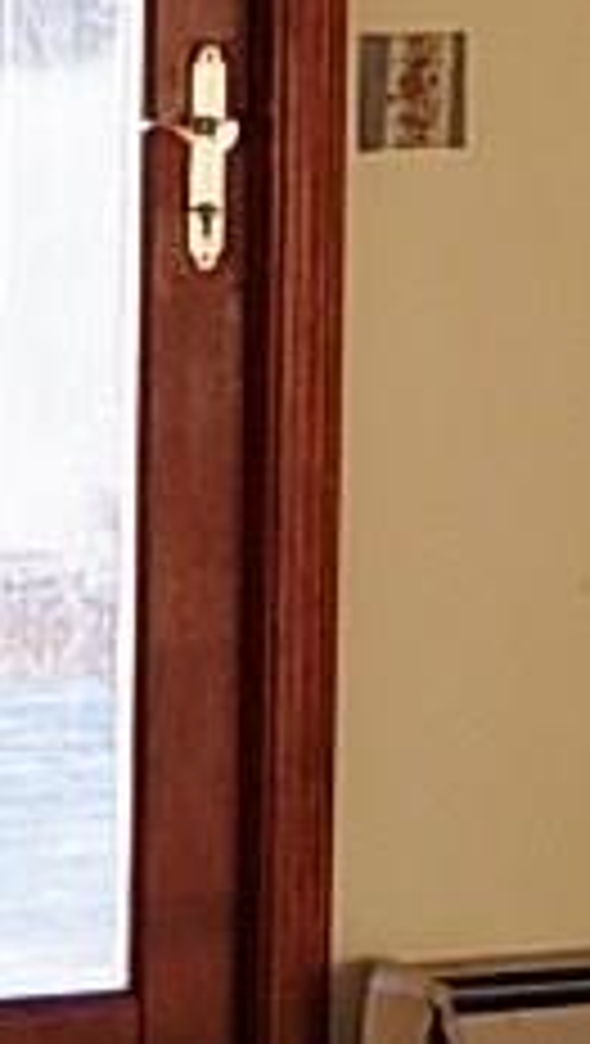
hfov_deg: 7.0
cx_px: 207
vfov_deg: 12.2
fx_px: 4798
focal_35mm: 173
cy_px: -117
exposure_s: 1/57
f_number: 2.7
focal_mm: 7.5
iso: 50
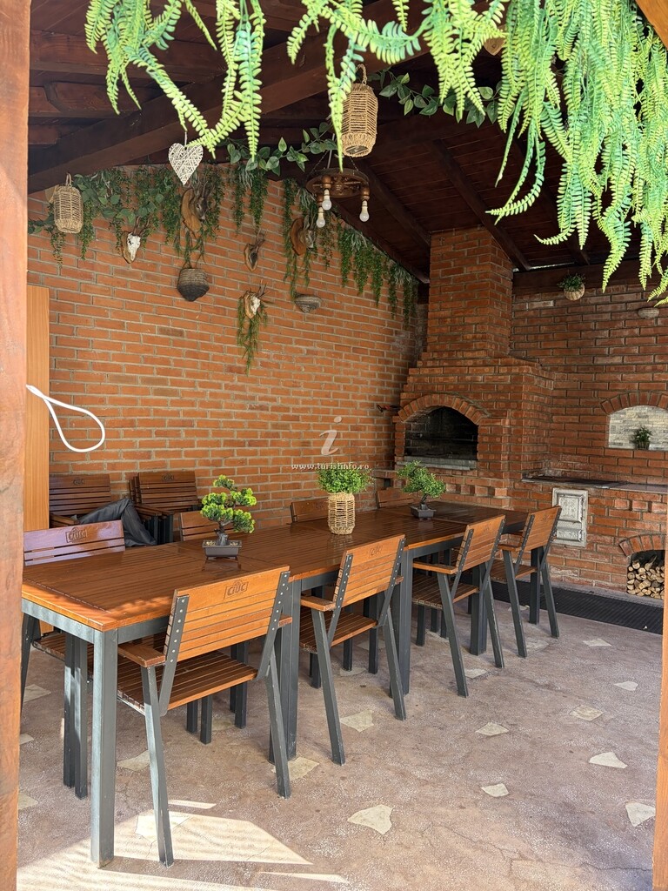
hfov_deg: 53.1
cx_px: 334
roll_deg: -1.6
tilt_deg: -3.5
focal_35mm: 26
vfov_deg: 67.3
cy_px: 446
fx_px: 669
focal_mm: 5.96
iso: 50
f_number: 1.6
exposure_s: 1/172
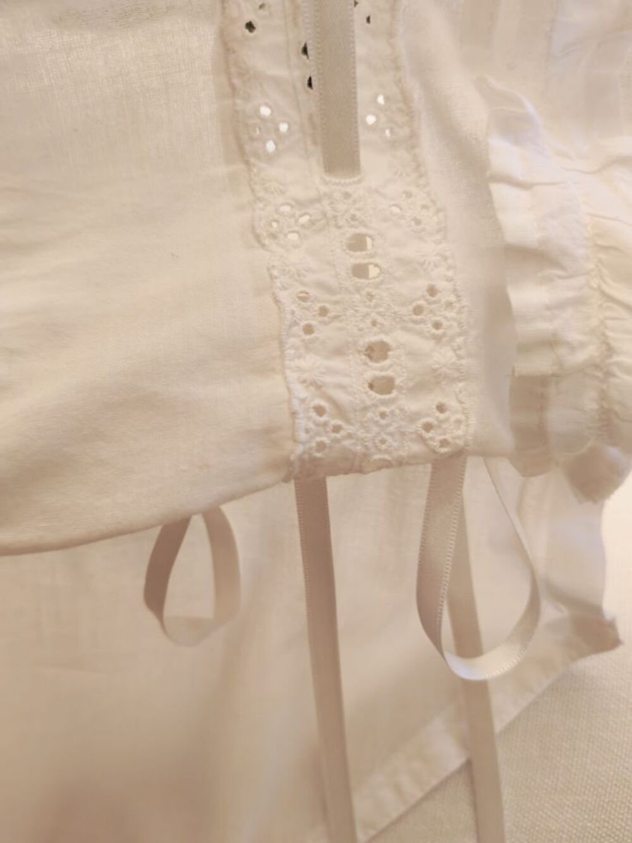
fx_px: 657
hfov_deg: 51.4
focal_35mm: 27
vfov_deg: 65.3
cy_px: 422
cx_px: 316
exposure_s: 1/33
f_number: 1.9
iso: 2000
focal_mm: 6.12
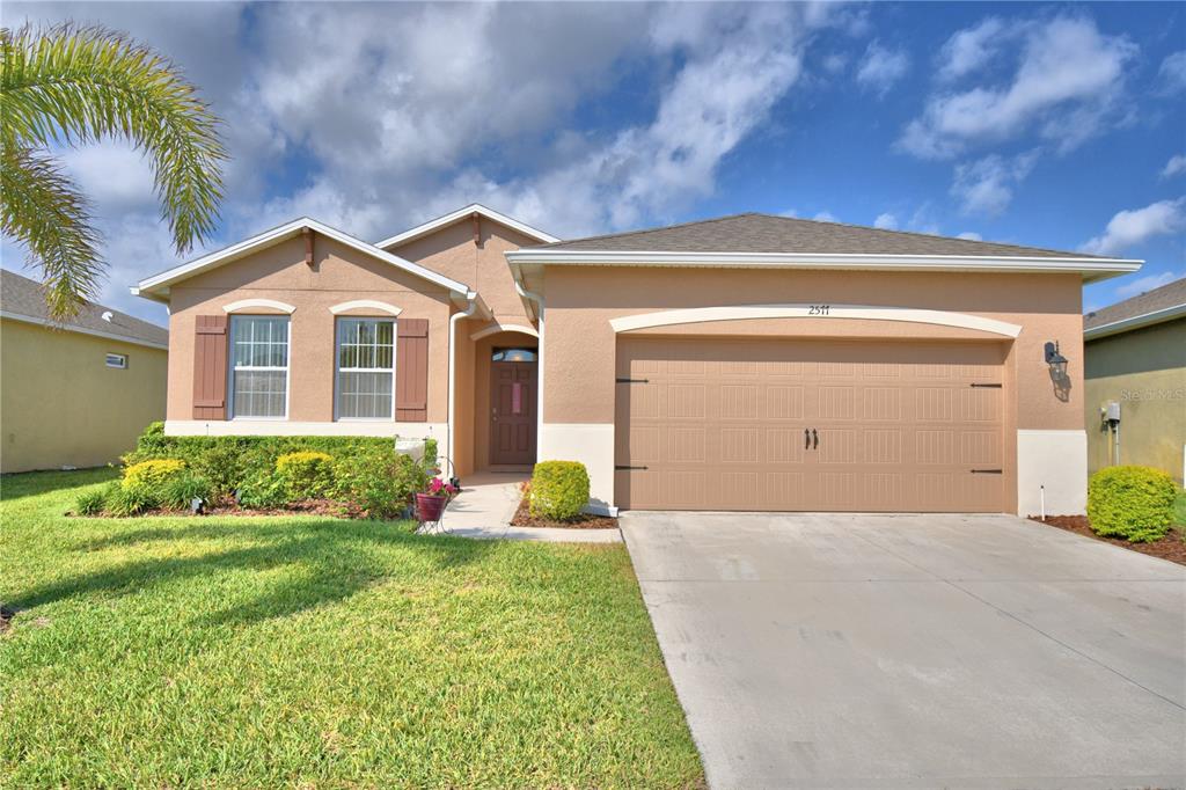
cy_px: 395
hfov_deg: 78.6
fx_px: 725
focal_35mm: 22
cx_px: 593
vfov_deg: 57.2
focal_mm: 15
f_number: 5.3
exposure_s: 1/1250
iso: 100
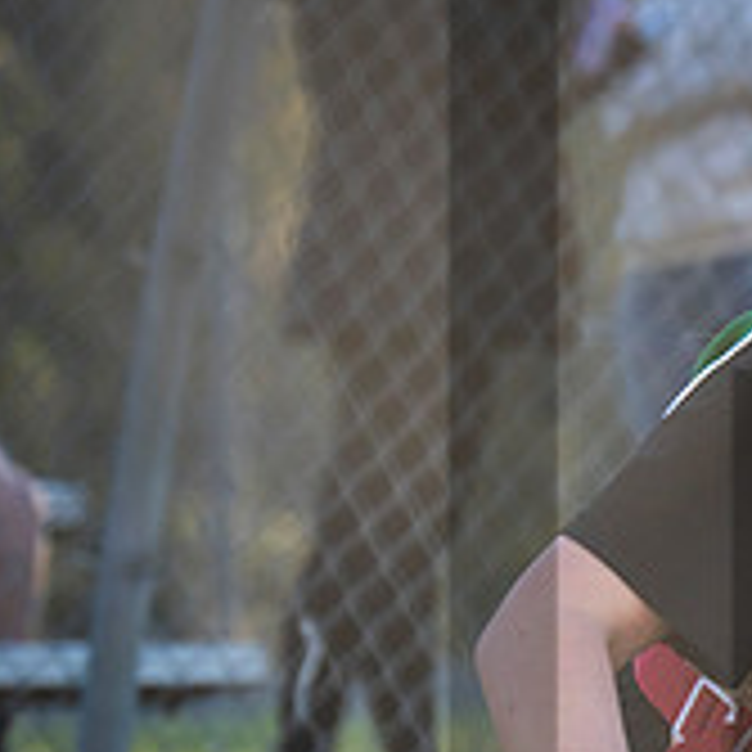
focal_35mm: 555
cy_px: 442
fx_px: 13641
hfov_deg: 3.1
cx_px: 1792
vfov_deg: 3.2
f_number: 4.5
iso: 1000
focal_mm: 134
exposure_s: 1/2500
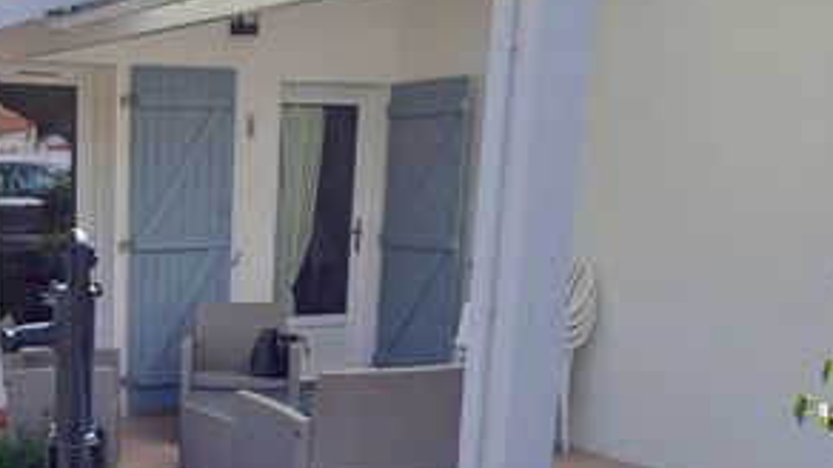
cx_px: 106
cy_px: 442
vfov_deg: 20.9
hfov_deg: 35.3
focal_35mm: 56
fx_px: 1236
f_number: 1.8
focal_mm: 4.65
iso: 32
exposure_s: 1/1037
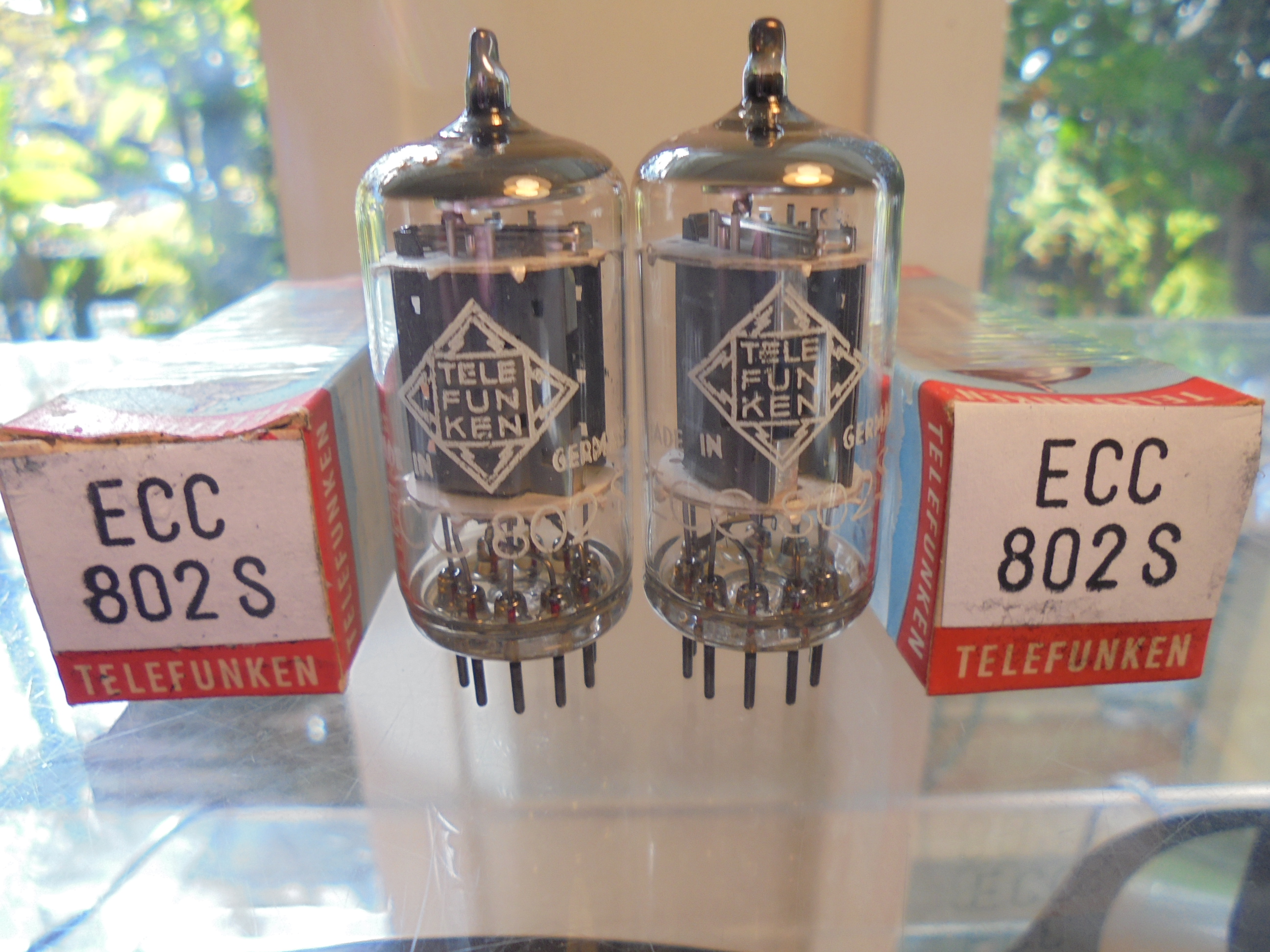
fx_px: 954
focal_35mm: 26
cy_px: 476
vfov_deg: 53.1
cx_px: 635
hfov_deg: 67.3
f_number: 3.5
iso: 100
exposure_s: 1/80
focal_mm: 4.6
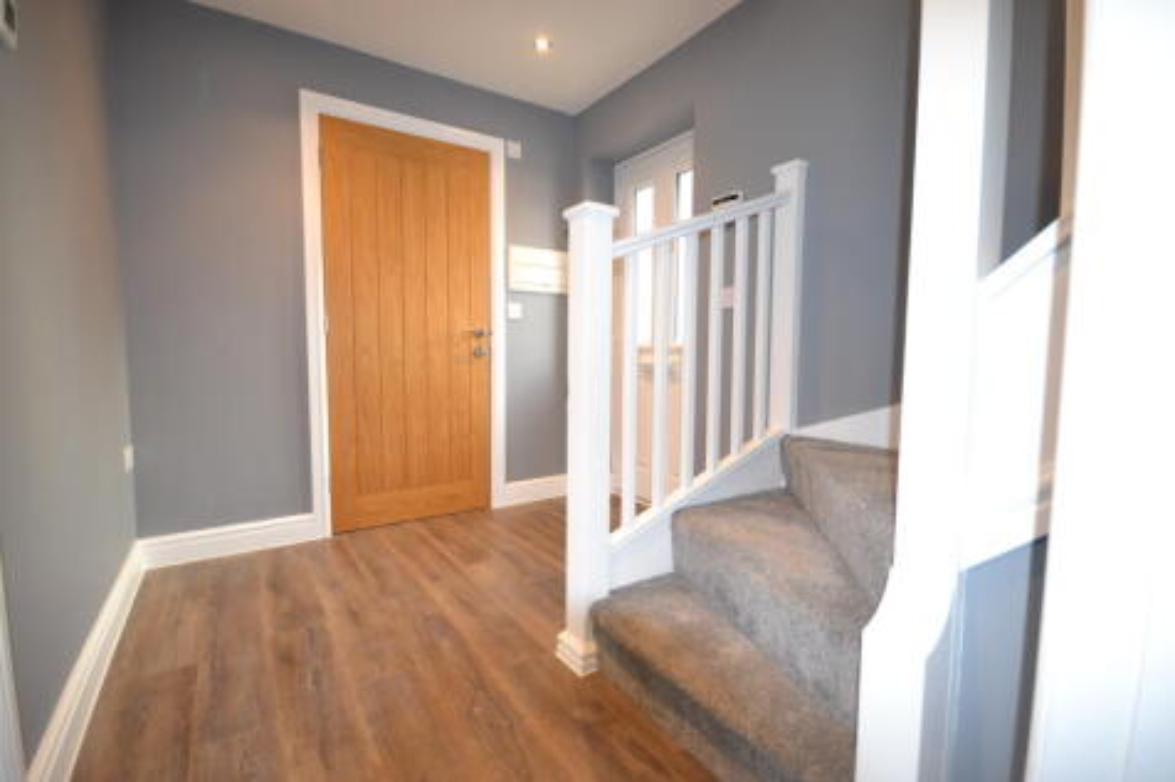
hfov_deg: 100.4
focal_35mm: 15
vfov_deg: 77.3
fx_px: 489
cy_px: 391
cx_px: 588
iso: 900
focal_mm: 10
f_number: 4
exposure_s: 1/60
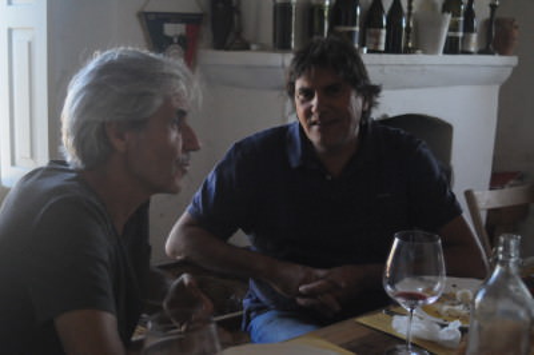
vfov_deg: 25.7
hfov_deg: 37.9
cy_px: 178
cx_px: 267
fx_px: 778
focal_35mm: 52
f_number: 3.3
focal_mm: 35
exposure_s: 1/1000
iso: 3200
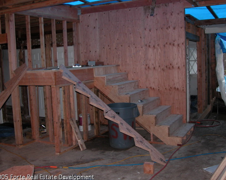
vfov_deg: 37.3
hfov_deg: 45.8
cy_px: 84
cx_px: 117
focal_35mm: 40
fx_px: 267
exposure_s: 1/60
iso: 100
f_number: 2.8
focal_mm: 8.9
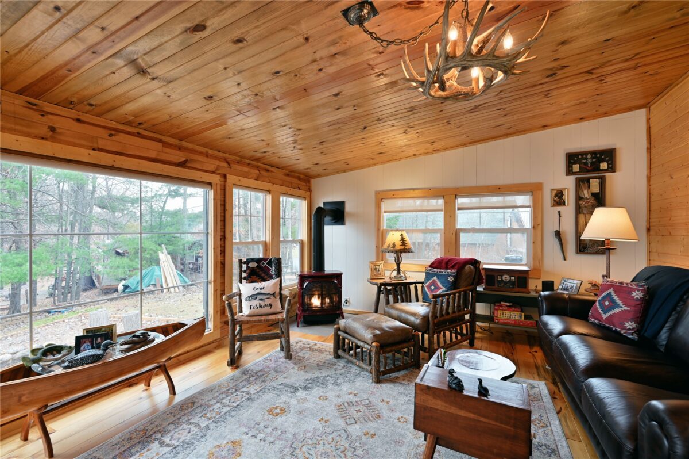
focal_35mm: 16
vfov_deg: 73.6
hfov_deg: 96.8
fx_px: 306
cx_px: 344
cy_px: 230
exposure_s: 1/8
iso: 100
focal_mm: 16
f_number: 5.6
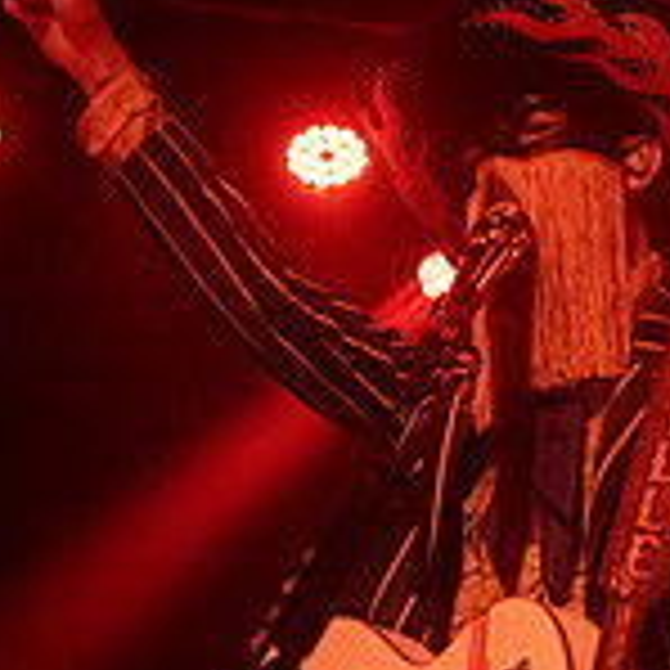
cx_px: 522
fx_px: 2474
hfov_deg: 15.3
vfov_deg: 15.3
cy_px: 567
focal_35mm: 113
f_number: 3.2
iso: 3200
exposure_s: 1/200
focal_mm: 44
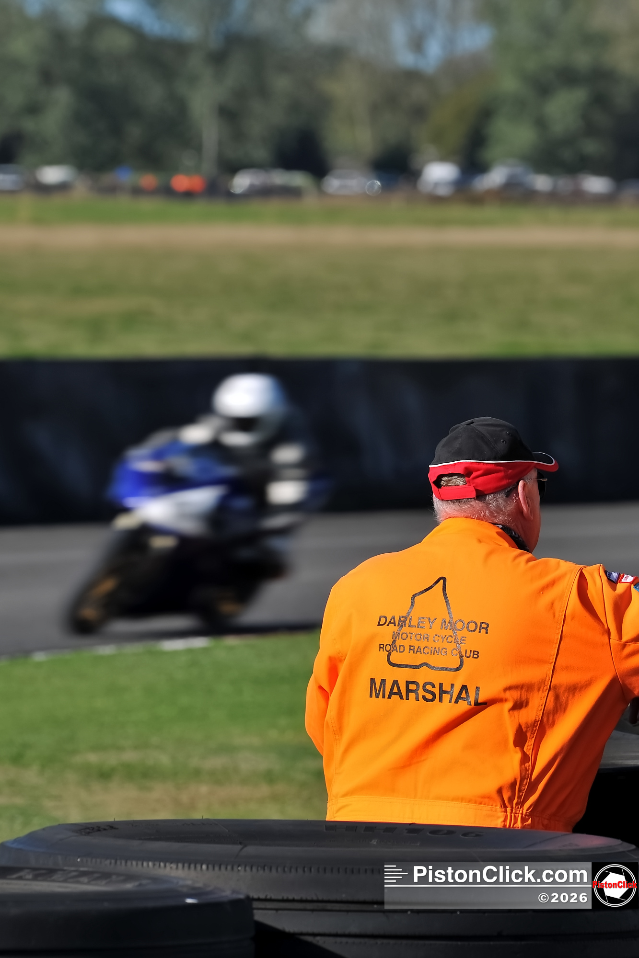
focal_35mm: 200
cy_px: 479
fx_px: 5326
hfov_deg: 6.9
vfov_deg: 10.3
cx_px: 320
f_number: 6.3
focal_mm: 200
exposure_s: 1/160
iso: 100
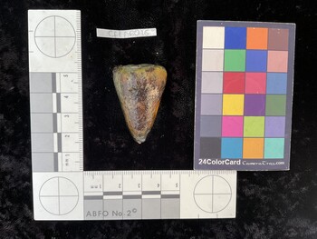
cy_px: 120
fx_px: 266
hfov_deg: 61.6
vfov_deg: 48.3
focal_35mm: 29
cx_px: 158
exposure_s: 1/120
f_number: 1.8
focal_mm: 3
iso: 50
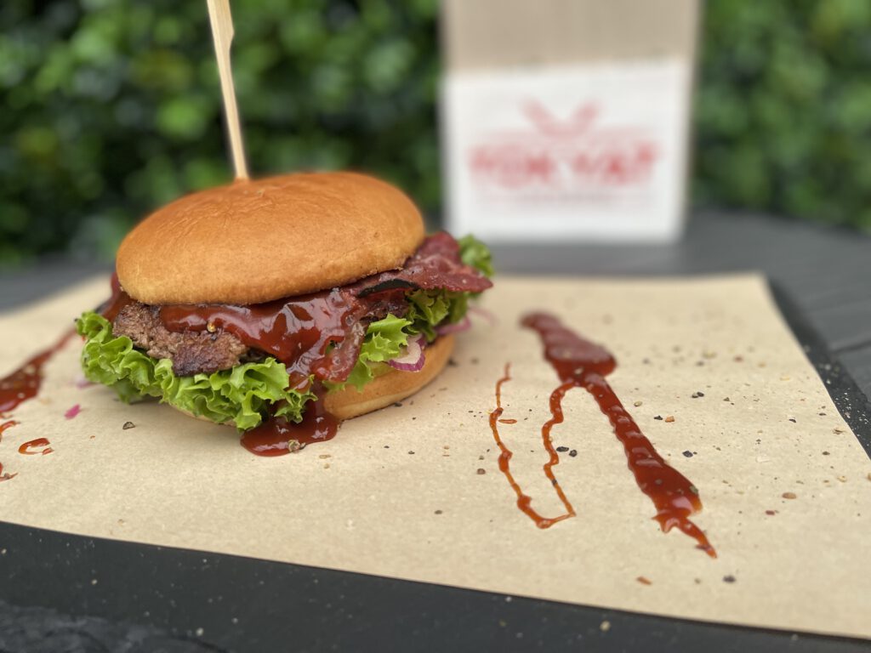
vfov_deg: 53.1
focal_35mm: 26
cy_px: 326
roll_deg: +3.9
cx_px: 436
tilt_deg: -19.9
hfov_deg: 67.3
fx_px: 654
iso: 125
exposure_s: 1/110
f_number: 1.6
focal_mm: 5.1
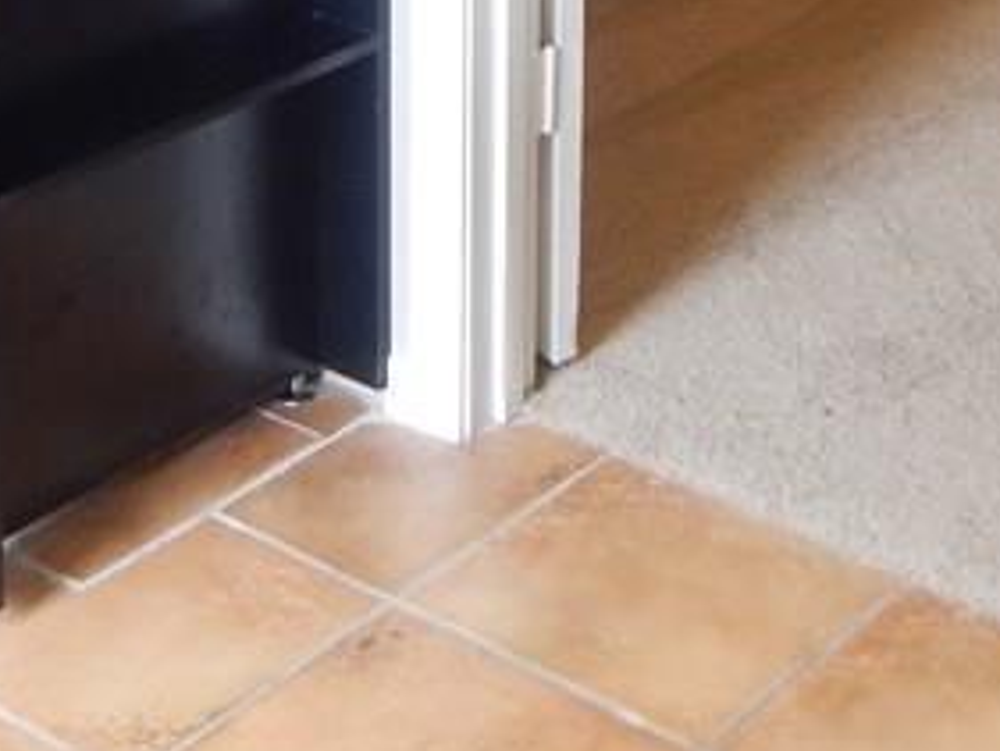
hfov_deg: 21.5
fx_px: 2630
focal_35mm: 91
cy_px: -541
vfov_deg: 14.5
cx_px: 427
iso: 200
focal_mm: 4.5
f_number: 3.1
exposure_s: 1/30
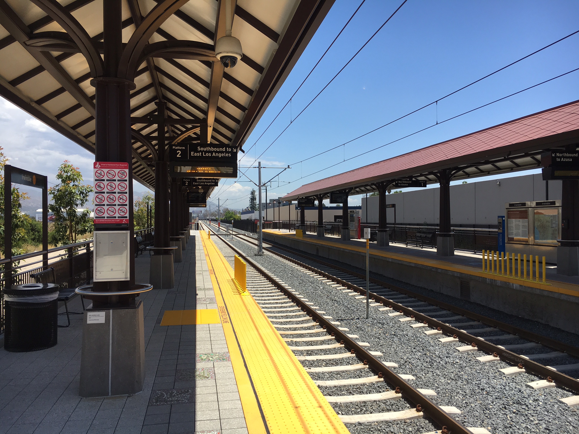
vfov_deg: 48.2
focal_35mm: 29
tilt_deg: -0.2
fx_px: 485
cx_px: 290
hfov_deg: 61.7
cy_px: 217
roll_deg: +0.6
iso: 25
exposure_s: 1/1241
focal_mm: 4.15
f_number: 2.2
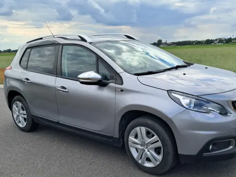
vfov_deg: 39.5
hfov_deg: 51.3
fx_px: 245
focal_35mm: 36
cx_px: 124
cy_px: 108
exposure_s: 1/448
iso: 50
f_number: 1.8
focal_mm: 4
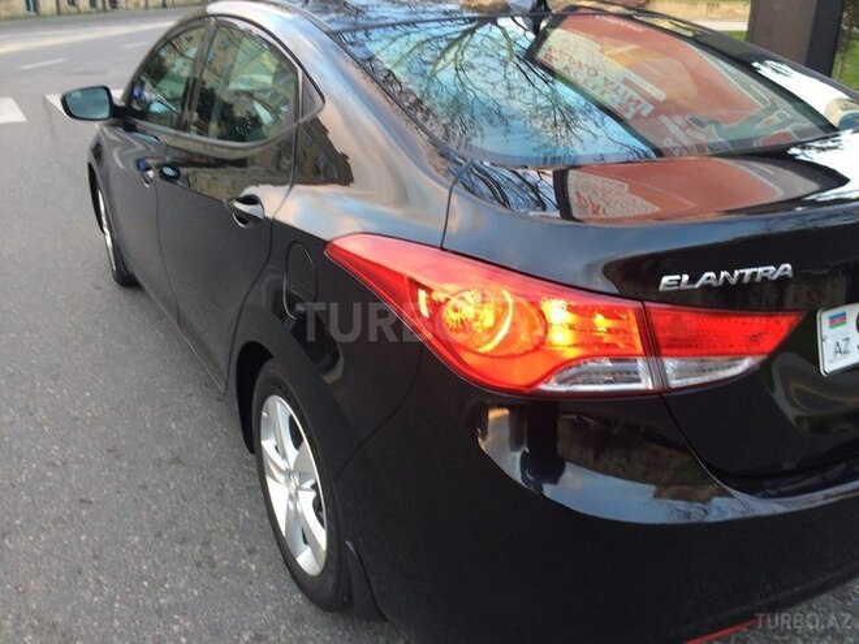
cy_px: 322
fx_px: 720
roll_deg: -1.9
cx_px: 430
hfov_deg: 61.7
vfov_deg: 48.2
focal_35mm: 29
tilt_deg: -19.7
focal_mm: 4.15
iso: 64
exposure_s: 1/33
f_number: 2.2
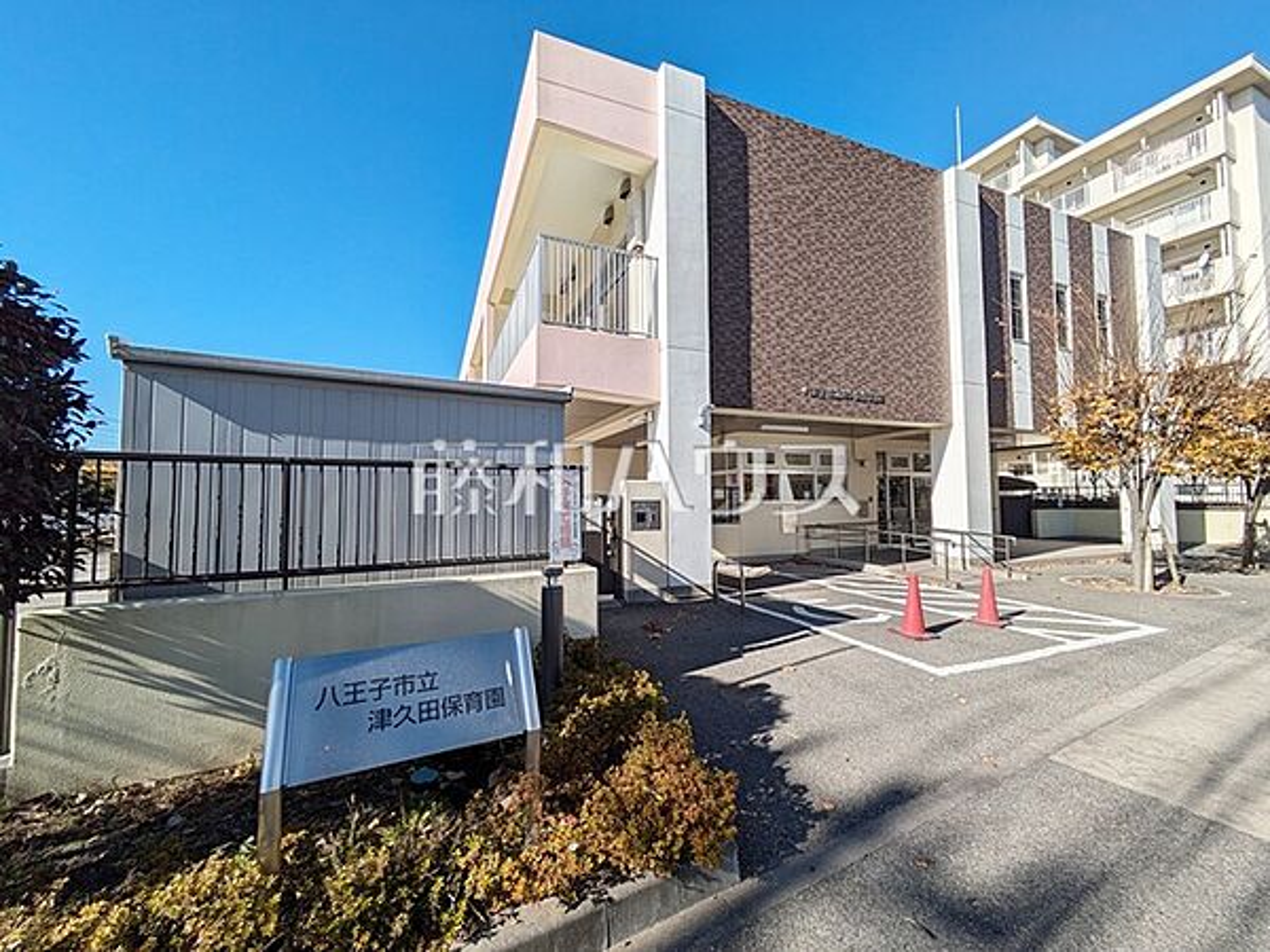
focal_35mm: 14
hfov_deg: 102.1
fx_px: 514
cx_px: 635
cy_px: 476
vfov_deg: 85.7
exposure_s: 1/2747
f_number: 2.2
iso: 45
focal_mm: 1.83
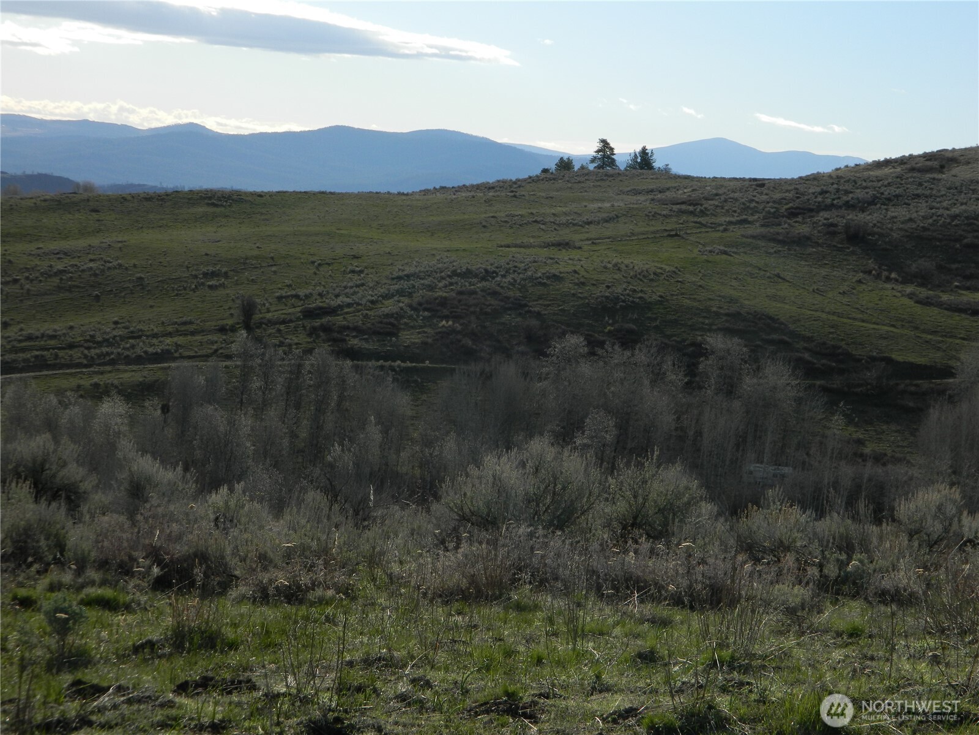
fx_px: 2376
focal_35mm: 84
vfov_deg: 17.6
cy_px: 368
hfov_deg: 23.3
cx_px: 490
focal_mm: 15.1
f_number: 4.2
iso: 80
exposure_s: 1/800
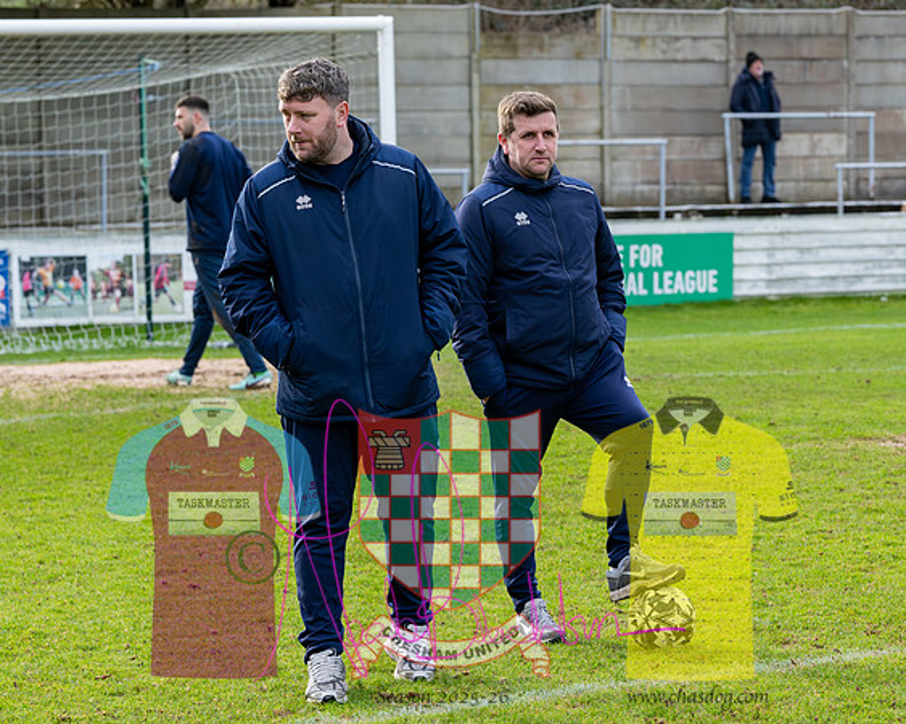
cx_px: 544
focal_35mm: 142
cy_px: 362
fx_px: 3805
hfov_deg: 13.6
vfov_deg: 10.9
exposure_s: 1/2000
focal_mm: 84
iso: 1250
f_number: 4.5
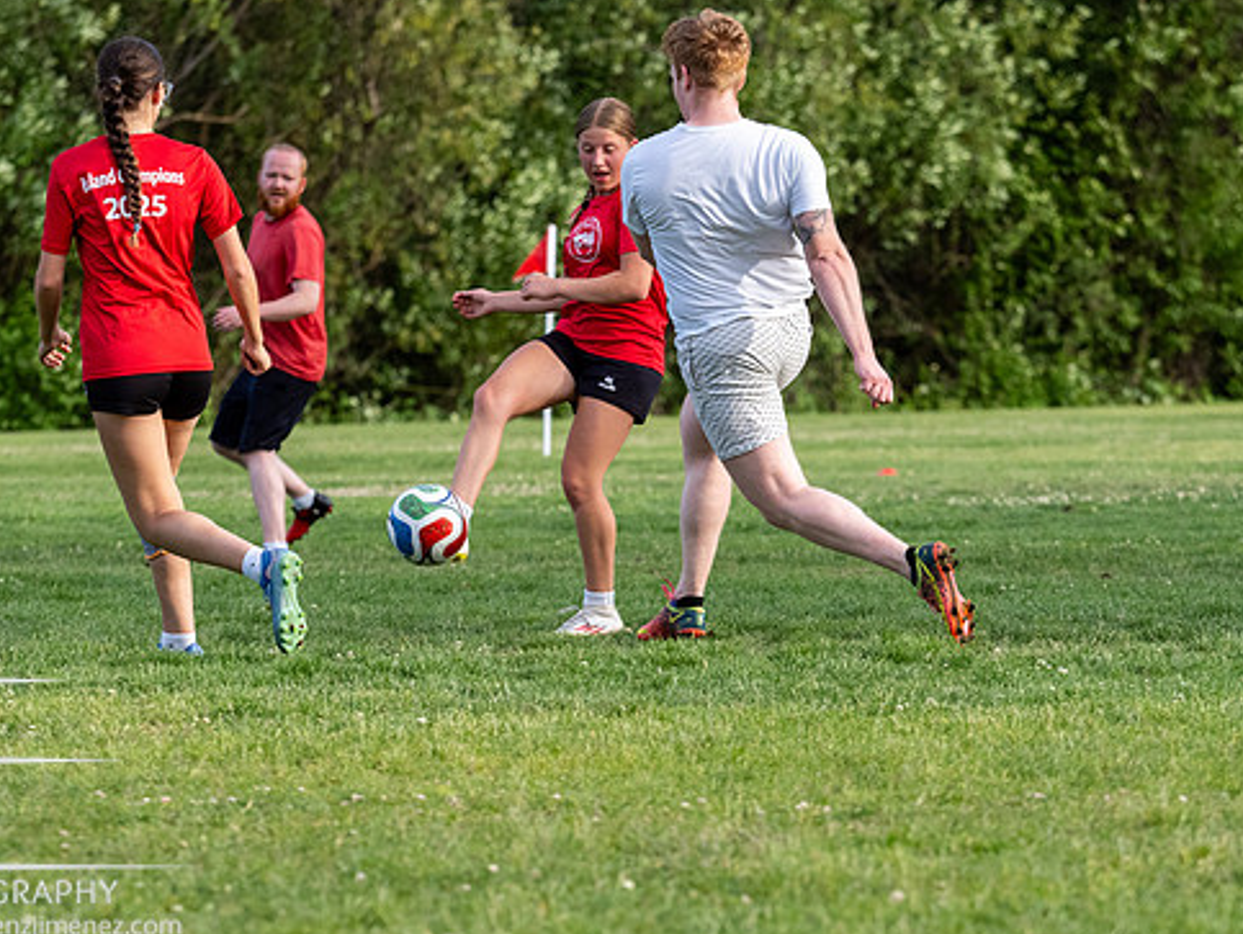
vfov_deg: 4.6
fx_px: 11643
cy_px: 398
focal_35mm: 324
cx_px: 579
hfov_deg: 6.1
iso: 800
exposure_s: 1/1250
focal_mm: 135
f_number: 4.5
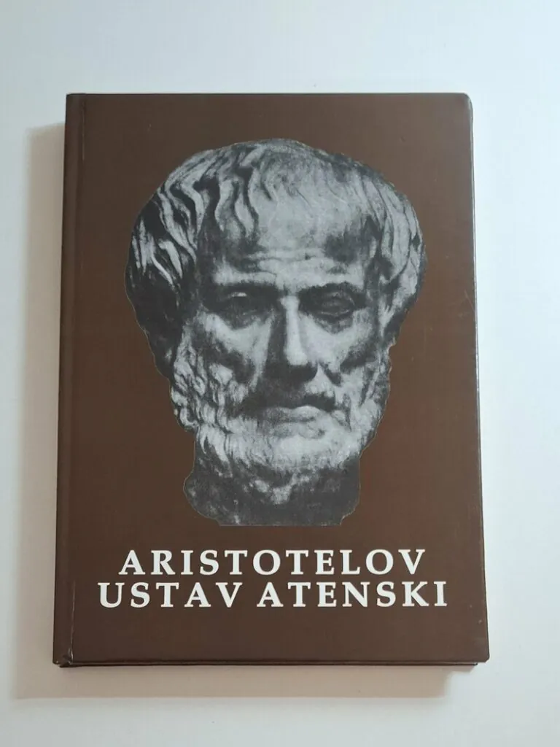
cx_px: 280
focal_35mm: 23
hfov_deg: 58.9
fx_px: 496
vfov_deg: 73.9
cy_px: 374
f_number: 1.8
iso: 400
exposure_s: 1/25
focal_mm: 5.54
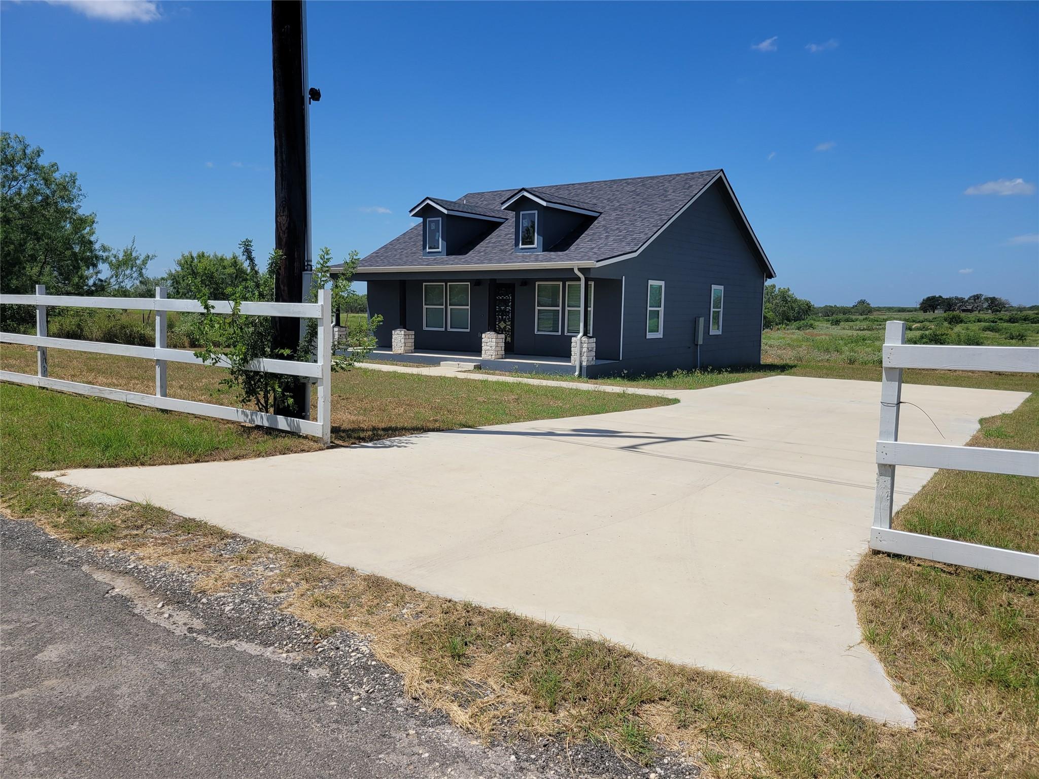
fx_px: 780
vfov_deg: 53.1
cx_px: 520
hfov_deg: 67.3
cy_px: 390
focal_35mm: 26
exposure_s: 1/4385
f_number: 1.8
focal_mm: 5.4
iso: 40
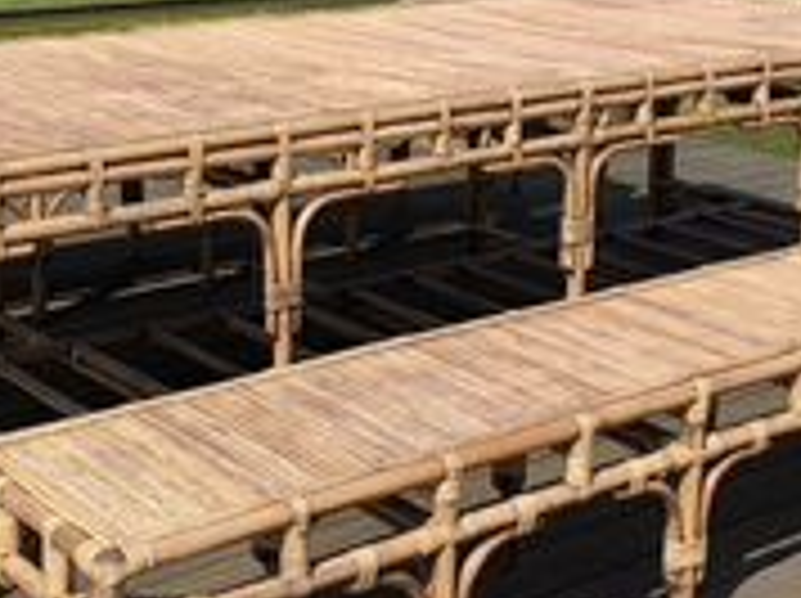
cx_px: 423
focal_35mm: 73
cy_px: 243
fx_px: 1687
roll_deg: -0.6
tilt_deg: -15.2
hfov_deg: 26.7
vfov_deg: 20.1
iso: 25
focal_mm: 4.25
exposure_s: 1/1661
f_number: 1.8
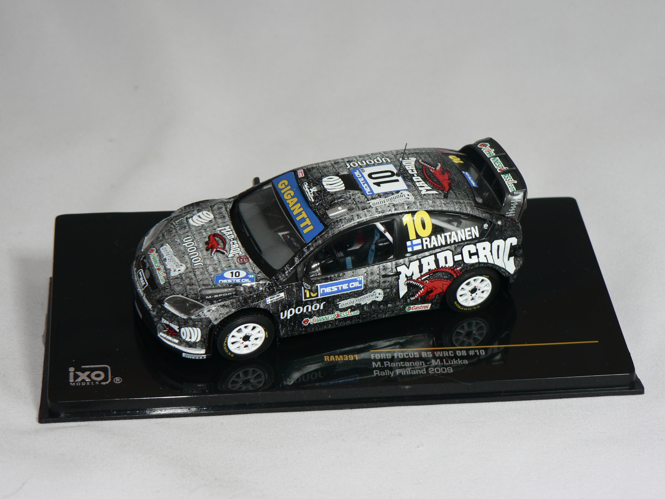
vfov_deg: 15.9
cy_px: 250
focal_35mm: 93
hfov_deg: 21.1
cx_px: 332
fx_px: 1787
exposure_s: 1/60
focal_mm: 15.5
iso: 80
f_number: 3.2
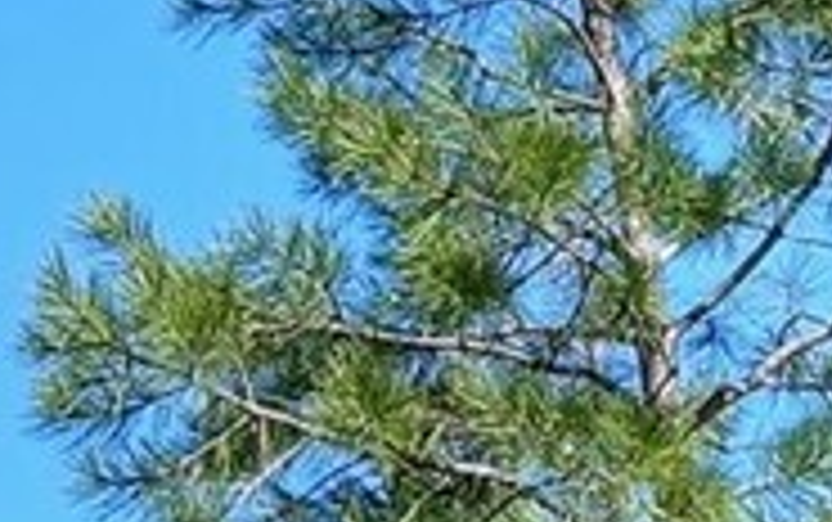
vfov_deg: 6.1
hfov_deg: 9.6
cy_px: -135
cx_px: -234
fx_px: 4857
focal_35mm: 214
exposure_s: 1/368
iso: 20
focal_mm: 3.98
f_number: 1.8
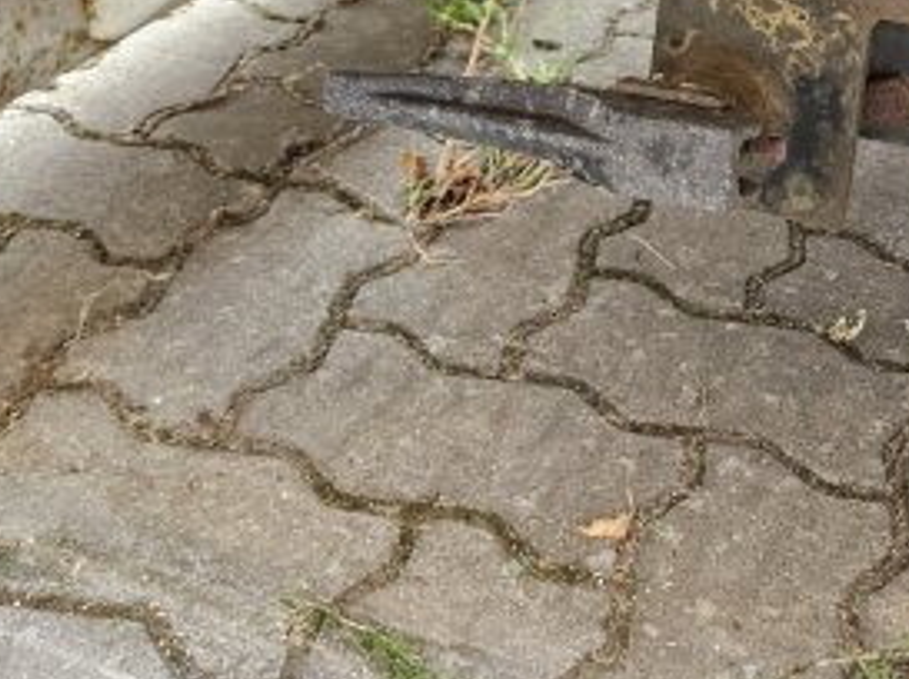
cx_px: 693
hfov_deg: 34.8
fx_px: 1416
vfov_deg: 25.3
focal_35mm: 54
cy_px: -47
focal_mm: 5.4
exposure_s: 1/100
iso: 160
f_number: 1.8
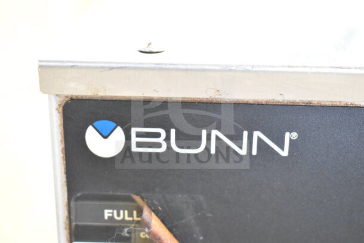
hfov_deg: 35.0
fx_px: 576
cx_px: 182
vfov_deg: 23.8
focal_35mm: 57
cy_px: 122
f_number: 4.8
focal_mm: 38
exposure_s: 1/60
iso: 5600
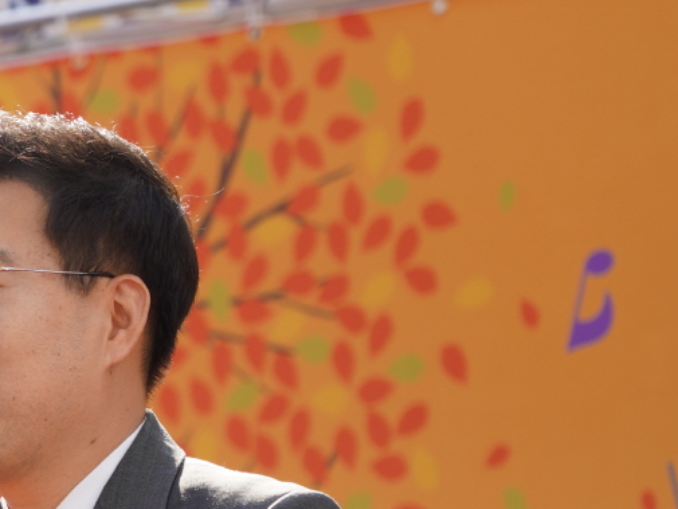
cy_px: 627
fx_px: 7053
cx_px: -466
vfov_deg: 4.1
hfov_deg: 5.4
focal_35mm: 360
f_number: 4.5
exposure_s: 1/200
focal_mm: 105
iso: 100
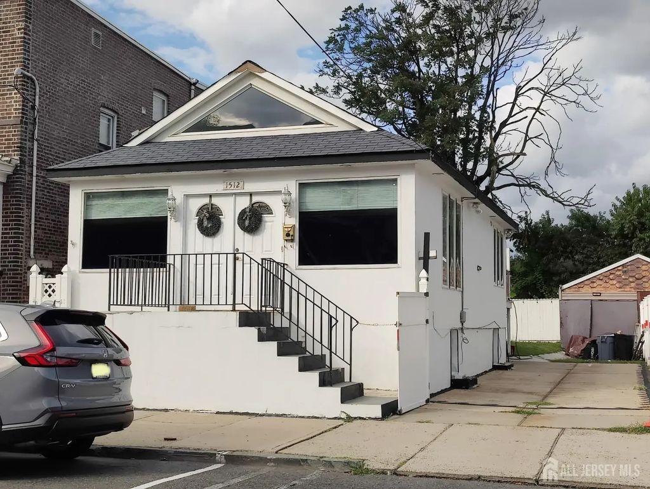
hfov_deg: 39.6
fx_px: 902
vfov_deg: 30.3
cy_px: 244
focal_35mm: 48
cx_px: 325
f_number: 1.8
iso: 64
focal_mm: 6.06
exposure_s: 1/1967
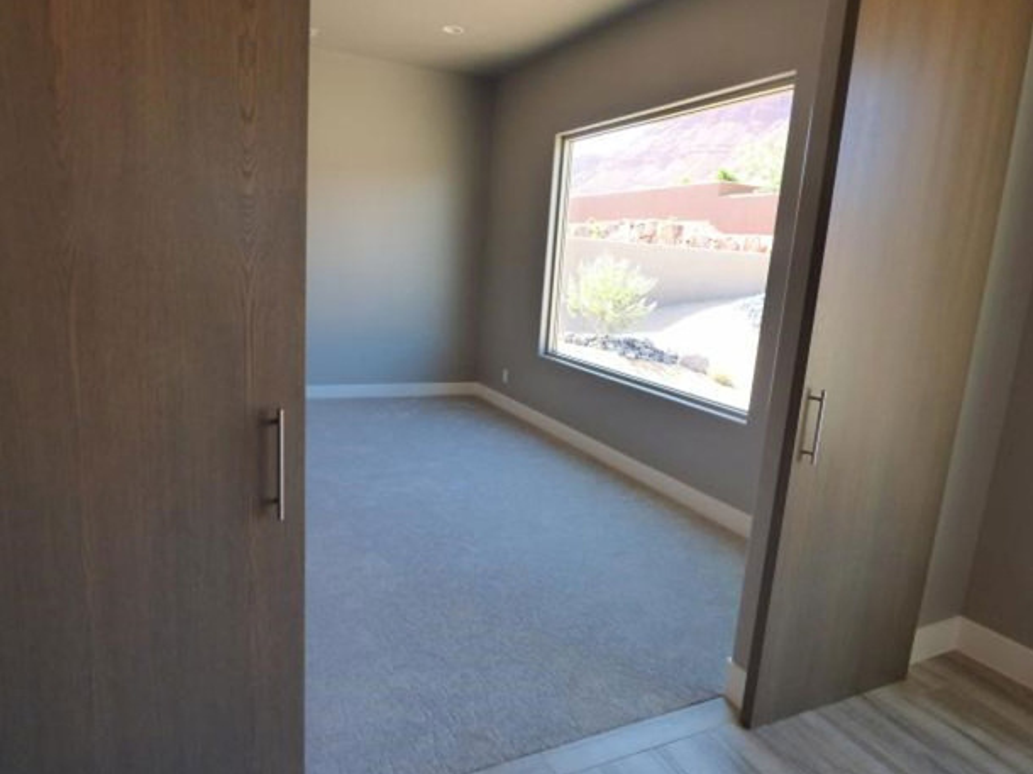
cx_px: 501
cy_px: 401
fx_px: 626
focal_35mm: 21
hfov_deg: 79.0
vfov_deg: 63.4
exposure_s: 1/100
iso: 250
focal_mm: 3.58
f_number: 2.8
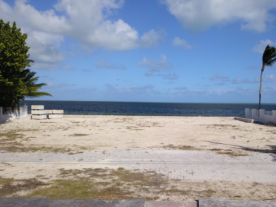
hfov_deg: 51.9
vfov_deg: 40.5
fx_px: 279
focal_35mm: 35
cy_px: 126
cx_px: 177
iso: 100
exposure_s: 1/2500
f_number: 2.2
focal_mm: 4.73
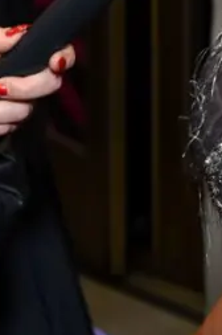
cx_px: 519
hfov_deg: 5.7
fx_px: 2133
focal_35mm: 230
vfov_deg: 8.9
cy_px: -23
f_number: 5
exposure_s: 1/160
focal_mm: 44
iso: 800
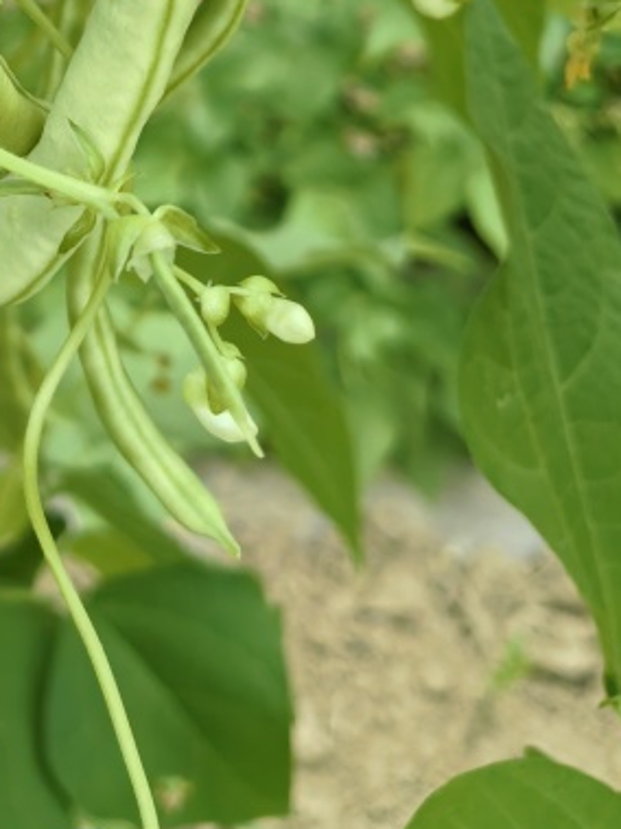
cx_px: -66
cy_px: -255
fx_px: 1819
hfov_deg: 18.6
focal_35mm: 76
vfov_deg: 22.8
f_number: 1.9
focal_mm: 5.52
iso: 64
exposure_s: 1/1000
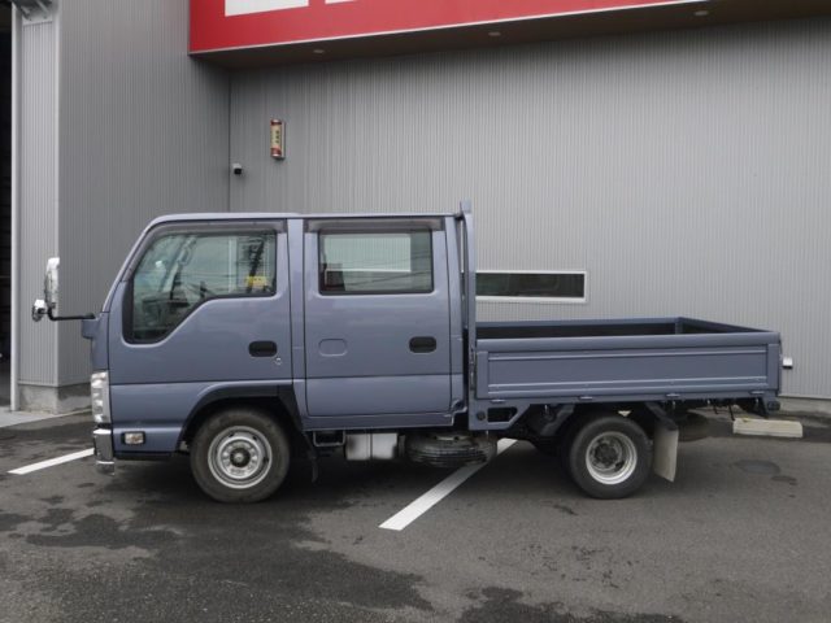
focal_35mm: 34
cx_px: 416
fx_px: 816
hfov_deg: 54.0
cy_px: 312
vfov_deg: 41.8
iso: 160
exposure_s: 1/200
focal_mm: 17
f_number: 6.3
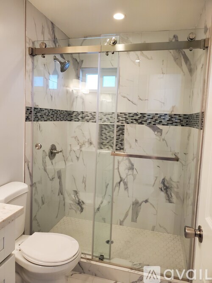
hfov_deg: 53.0
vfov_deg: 67.3
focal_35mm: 26
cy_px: 142
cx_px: 106
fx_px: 212
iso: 200
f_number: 2.4
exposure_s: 1/120
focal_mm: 4.3
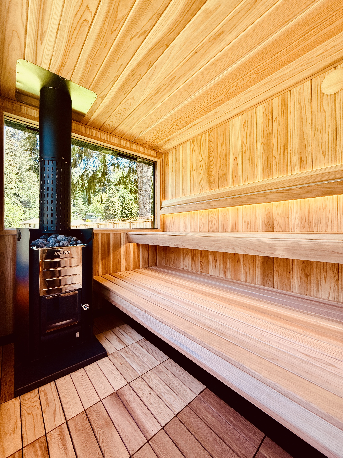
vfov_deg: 102.1
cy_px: 229
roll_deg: -0.5
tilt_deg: +1.8
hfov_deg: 85.7
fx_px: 185
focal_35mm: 14
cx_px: 172
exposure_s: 1/99
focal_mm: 2.22
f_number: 2.2
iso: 80
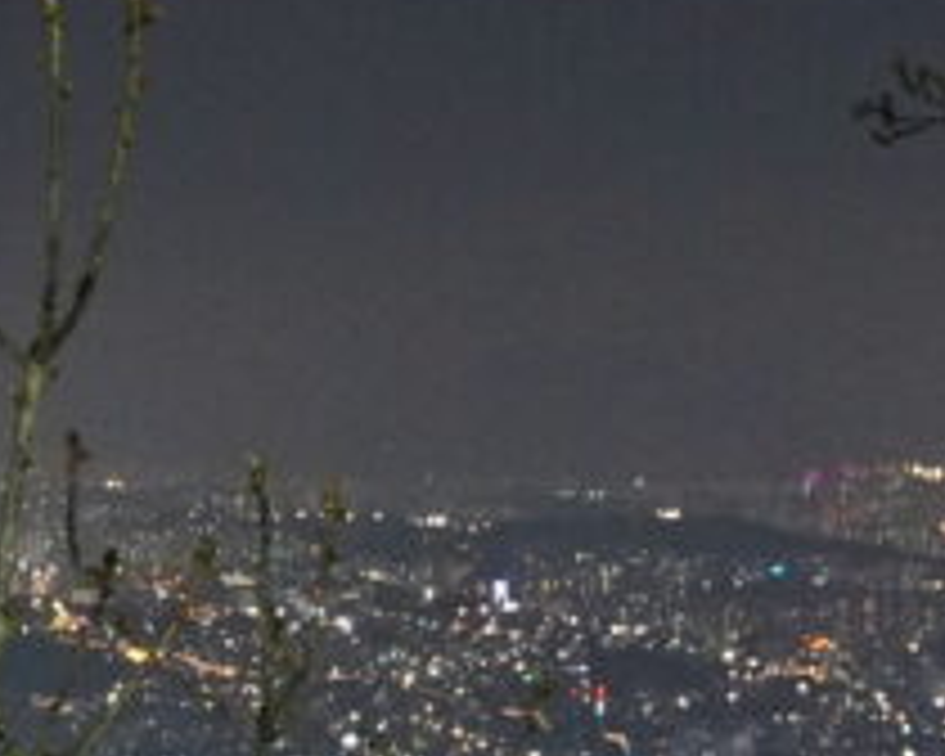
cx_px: 36
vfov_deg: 9.0
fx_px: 4791
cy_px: 425
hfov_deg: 11.2
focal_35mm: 171
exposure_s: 1/10
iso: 3200
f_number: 4.5
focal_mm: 25
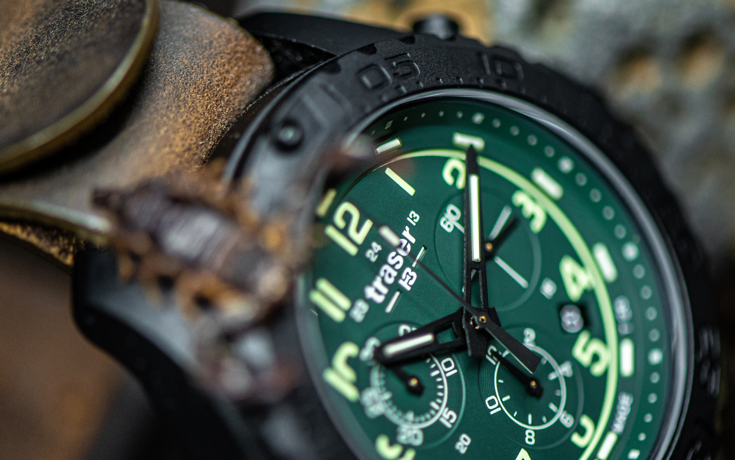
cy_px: 278
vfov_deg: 7.9
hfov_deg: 12.6
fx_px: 3326
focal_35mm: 166
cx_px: 370
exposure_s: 1/200
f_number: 3.3
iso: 1250
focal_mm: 105
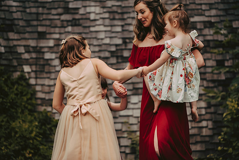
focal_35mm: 135
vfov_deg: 10.2
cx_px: 120
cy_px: 80
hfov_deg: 15.2
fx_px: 896
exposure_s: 1/4000
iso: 640
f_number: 2.8
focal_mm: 135
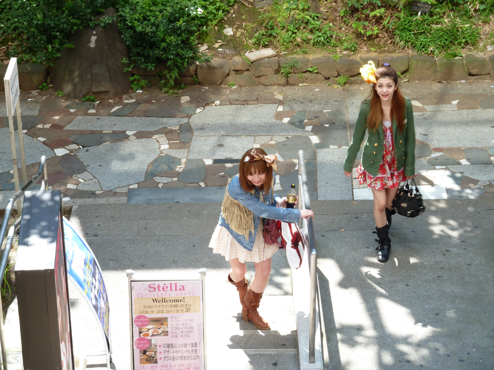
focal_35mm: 104
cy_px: 185
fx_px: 1484
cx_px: 247
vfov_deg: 14.2
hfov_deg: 18.9
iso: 80
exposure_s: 1/80
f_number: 4.3
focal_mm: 17
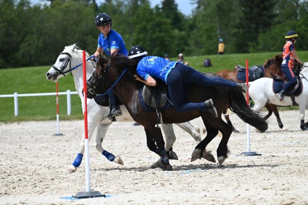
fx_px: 1496
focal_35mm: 175
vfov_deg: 7.8
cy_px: 102
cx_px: 154
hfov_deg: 11.8
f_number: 5.6
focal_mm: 175
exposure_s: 1/1250
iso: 280
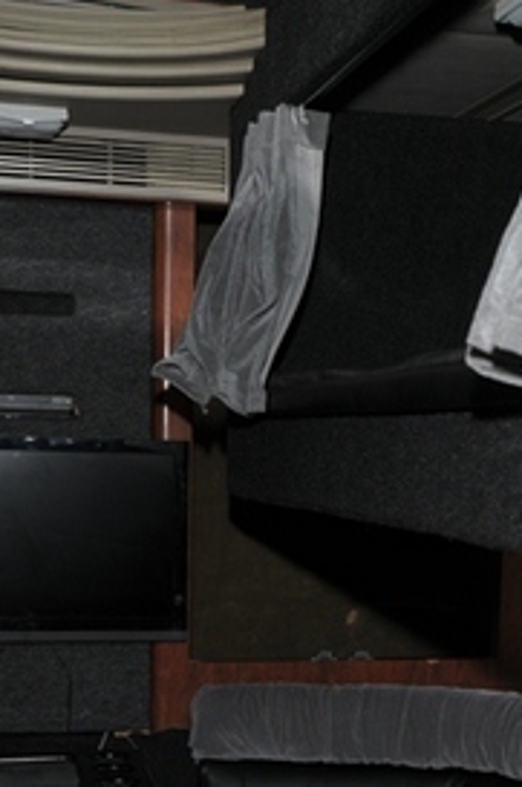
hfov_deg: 20.3
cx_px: 415
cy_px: 706
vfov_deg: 29.3
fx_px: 1441
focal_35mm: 66
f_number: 5.6
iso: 200
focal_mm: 24
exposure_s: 1/125
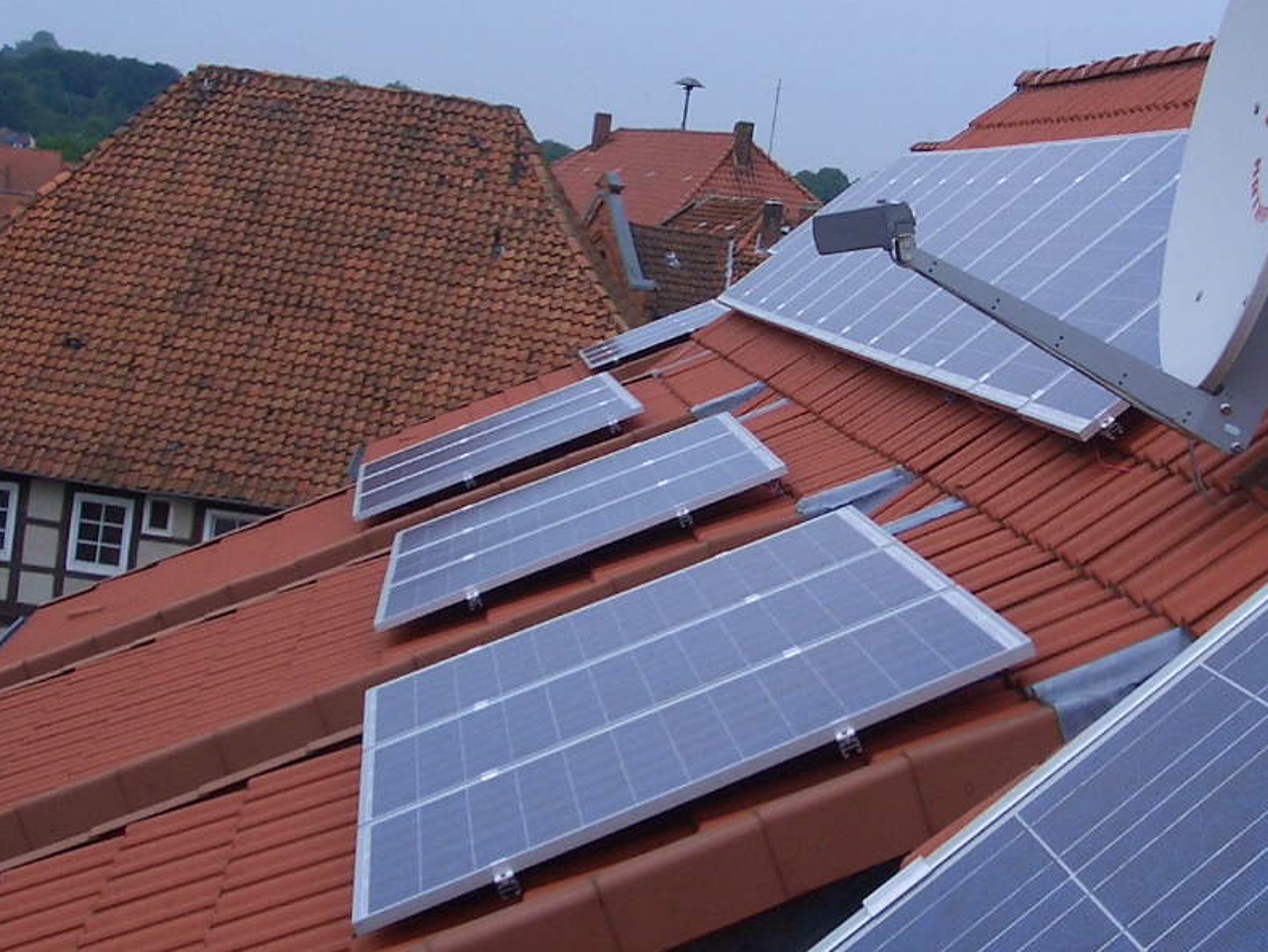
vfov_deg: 20.6
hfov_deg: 27.1
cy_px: 310
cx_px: 937
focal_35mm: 71
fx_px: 2601
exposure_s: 1/500
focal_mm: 5.8
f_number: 4.3
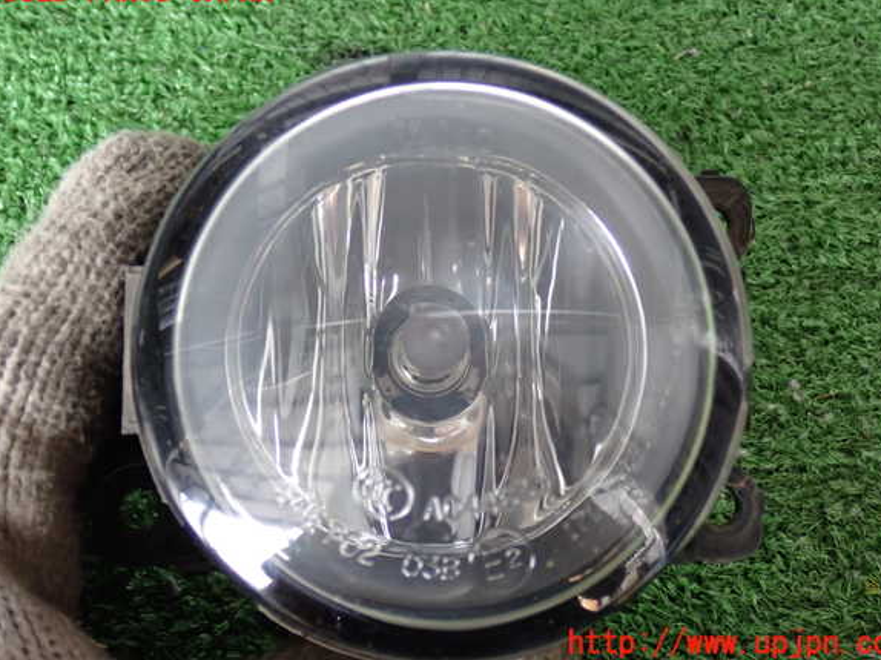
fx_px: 1170
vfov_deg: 31.5
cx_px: 454
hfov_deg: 41.2
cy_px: 318
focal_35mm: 46
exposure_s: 1/40
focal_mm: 7.84
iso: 400
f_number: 2.9
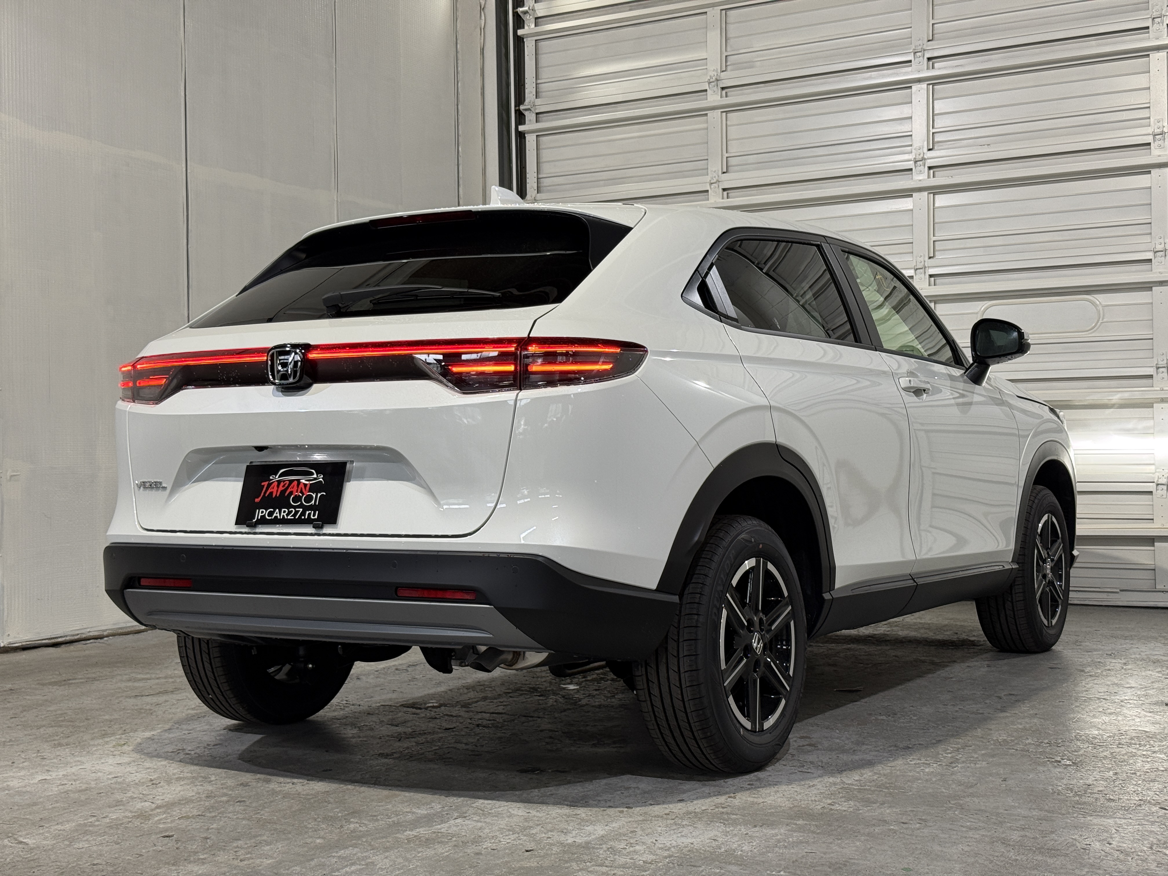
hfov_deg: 39.7
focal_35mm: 48
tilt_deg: +0.5
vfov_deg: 30.3
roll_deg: +0.4
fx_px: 1620
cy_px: 438
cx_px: 584
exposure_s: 1/60
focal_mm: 6.76
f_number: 1.78
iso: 64
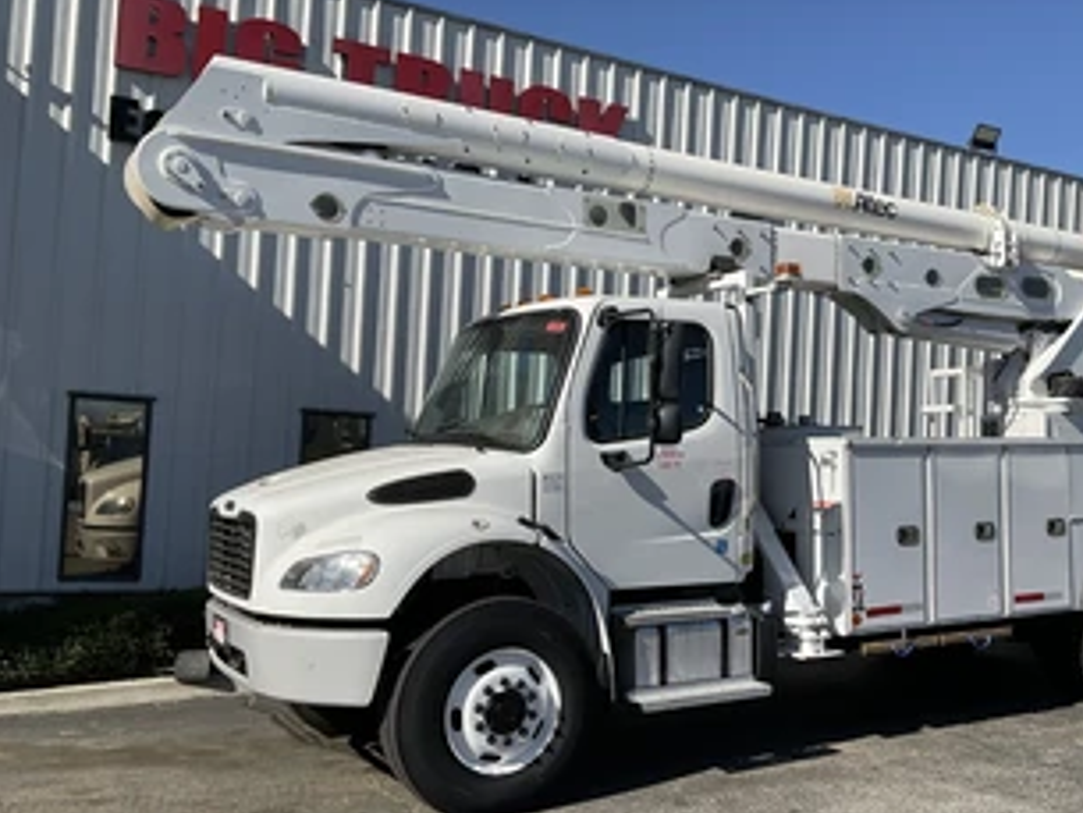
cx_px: 703
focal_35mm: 38
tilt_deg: +2.5
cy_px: 437
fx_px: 1189
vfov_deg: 37.7
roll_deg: -3.2
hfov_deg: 48.3
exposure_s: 1/2427
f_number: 1.8
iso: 16
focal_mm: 3
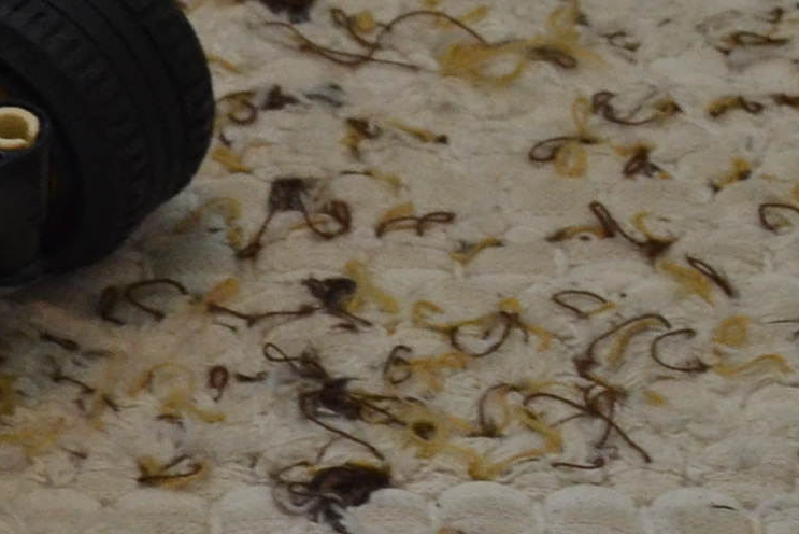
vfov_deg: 5.2
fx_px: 5884
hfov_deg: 7.5
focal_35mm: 265
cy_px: -60
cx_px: -777
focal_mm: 38
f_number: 6.3
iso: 1600
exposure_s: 1/50
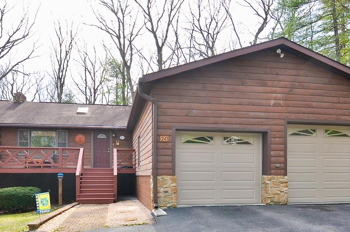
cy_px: 172
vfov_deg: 44.8
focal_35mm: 28
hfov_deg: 65.5
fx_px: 272
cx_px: 162
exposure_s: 1/125
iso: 200
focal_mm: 12
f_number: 8
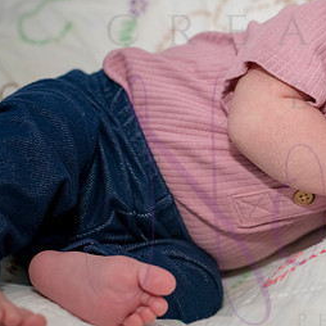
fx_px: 1034
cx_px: 343
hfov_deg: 17.4
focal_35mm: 97
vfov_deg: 17.8
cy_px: 93
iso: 800
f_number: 4
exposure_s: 1/250
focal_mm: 50
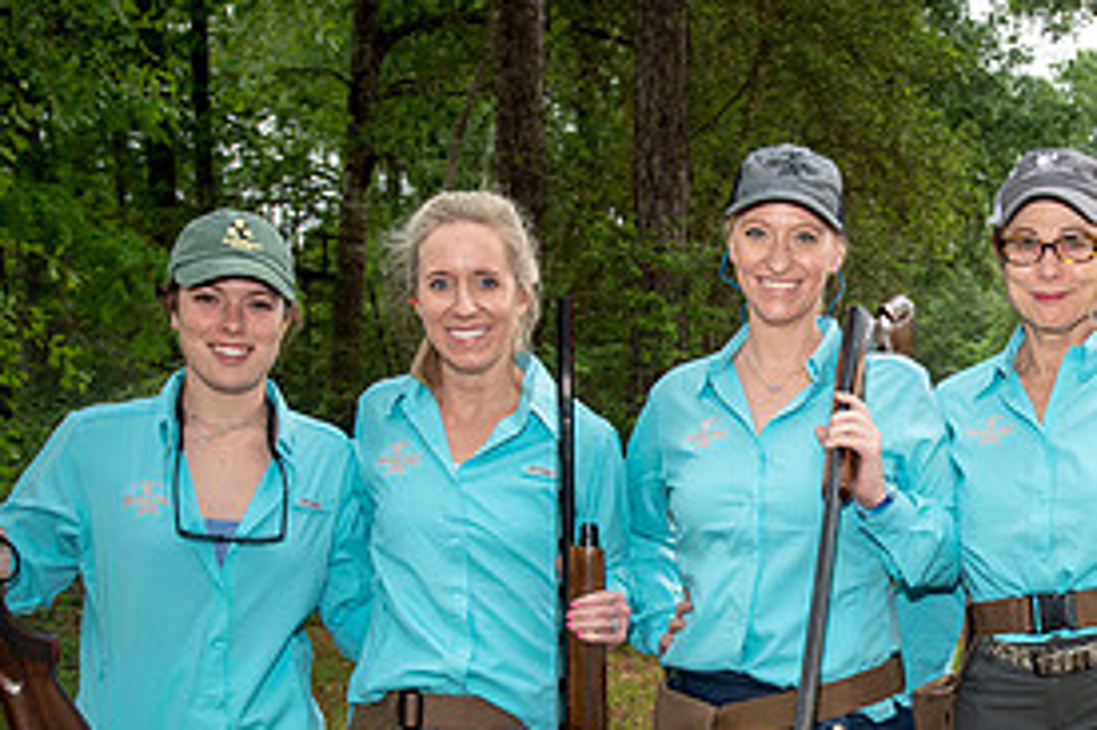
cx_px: 894
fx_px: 1797
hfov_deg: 32.9
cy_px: 718
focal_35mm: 59
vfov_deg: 22.2
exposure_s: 1/250
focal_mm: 28
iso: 800
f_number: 5.6
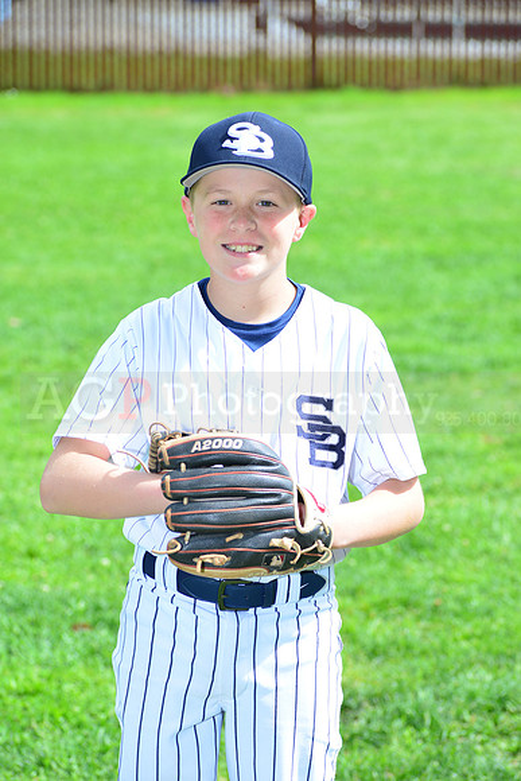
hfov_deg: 10.2
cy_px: 390
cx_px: 260
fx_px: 2929
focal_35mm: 135
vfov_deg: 15.2
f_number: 8
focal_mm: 135
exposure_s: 1/200
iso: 200
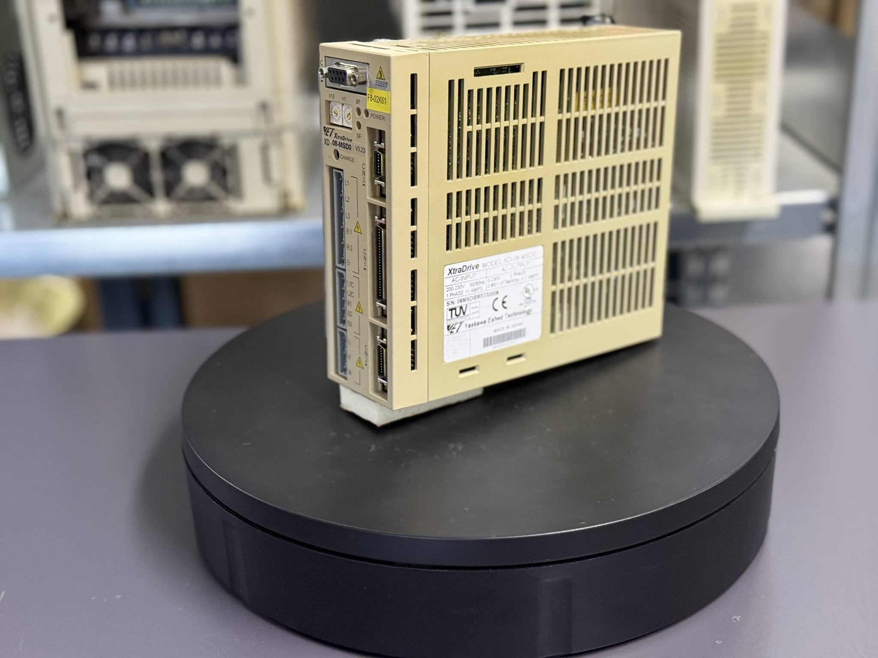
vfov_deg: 30.3
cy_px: 329
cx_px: 439
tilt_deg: -23.5
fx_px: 1217
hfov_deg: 39.7
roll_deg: +2.0
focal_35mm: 48
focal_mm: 6.76
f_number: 1.78
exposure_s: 1/33
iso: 200
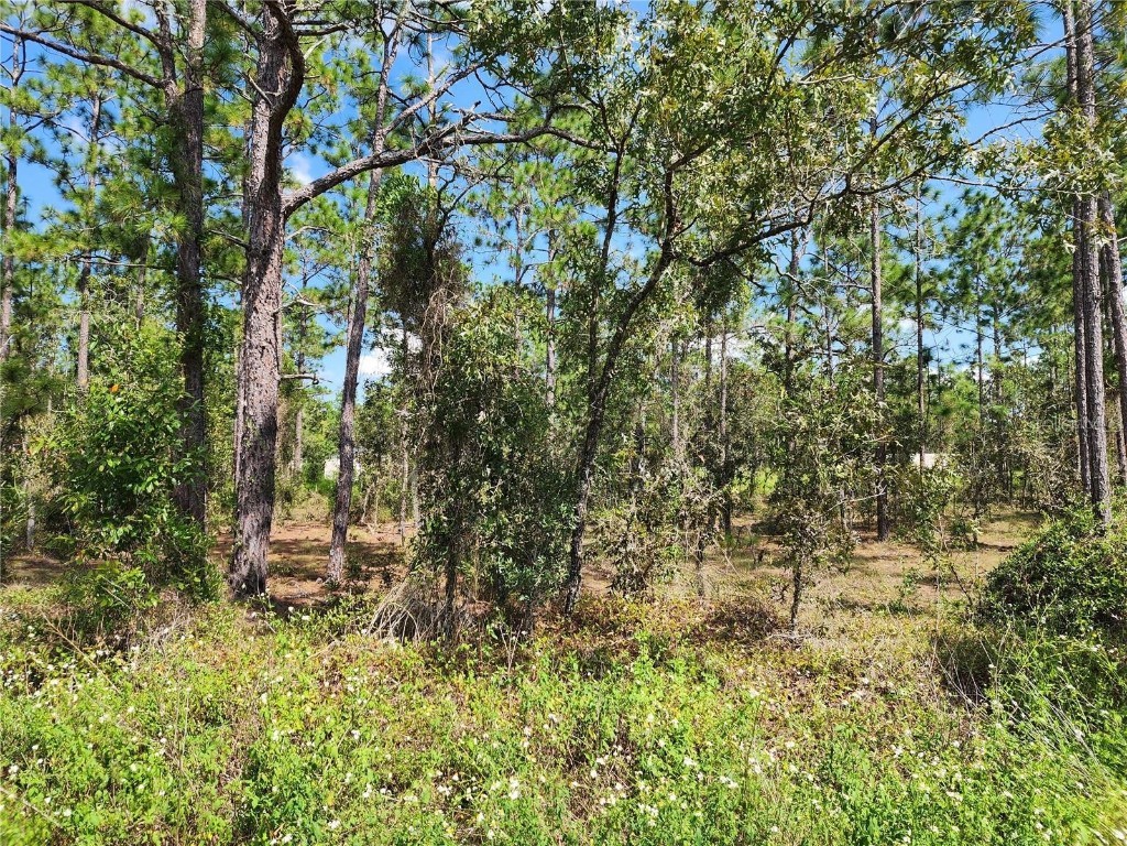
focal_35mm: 23
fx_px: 749
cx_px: 564
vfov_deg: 58.9
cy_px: 423
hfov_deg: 73.9
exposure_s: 1/483
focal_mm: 6.4
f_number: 1.8
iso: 12
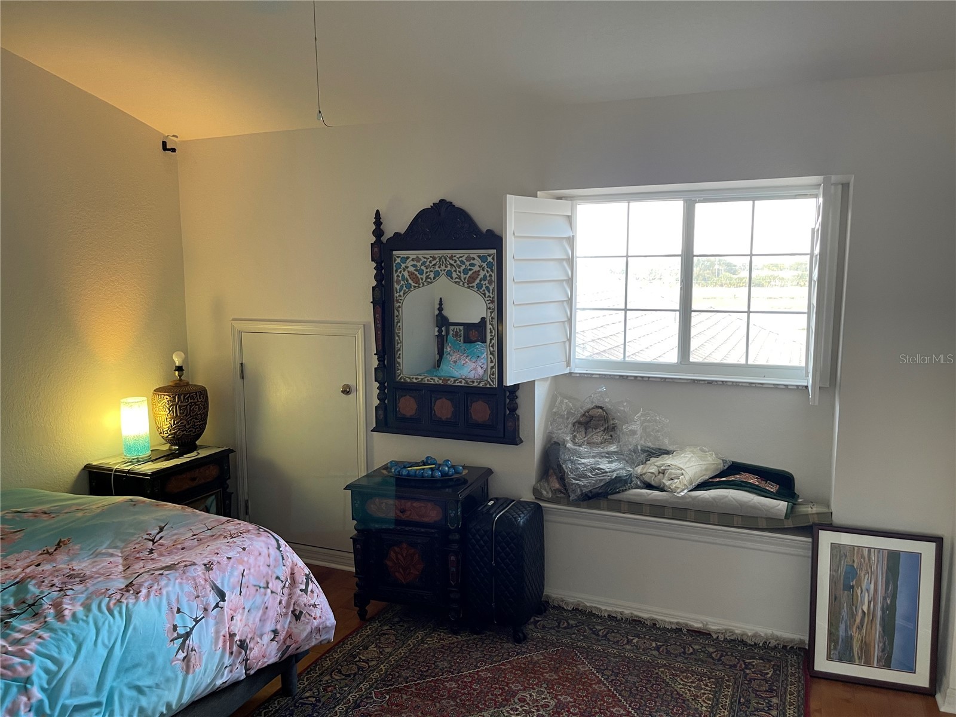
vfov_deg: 54.9
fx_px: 690
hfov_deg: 69.4
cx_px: 478
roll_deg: +0.4
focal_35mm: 25
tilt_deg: -5.7
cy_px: 358
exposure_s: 1/60
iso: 100
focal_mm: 5.1
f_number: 1.6
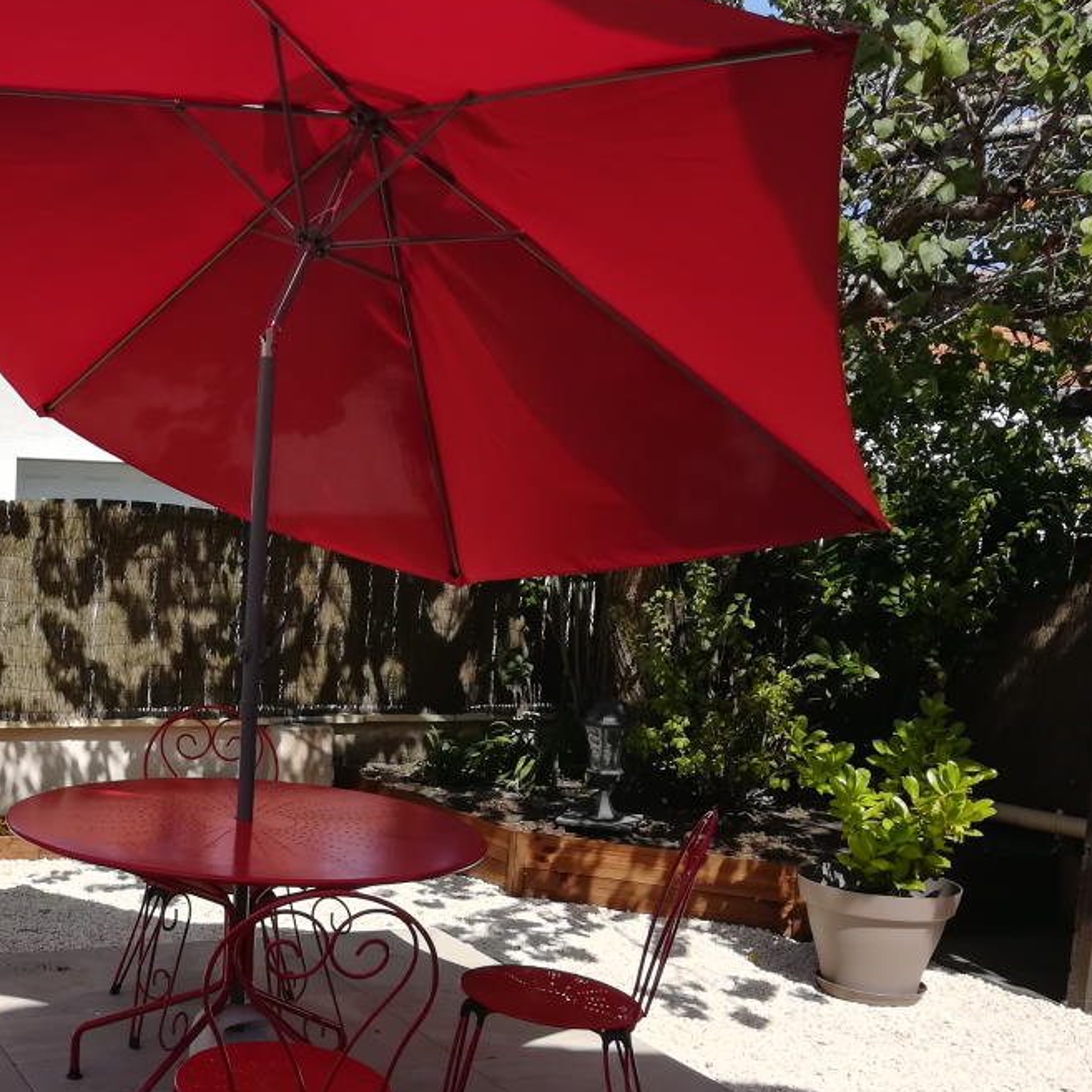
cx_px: 133
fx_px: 1499
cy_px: 730
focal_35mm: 42
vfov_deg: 39.5
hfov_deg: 37.7
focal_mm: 3.83
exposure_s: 1/693
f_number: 2.2
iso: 50
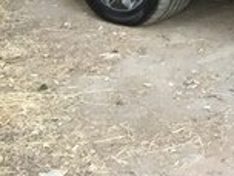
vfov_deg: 10.8
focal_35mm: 126
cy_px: -164
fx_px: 852
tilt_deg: -5.2
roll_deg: +3.1
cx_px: 506
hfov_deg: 13.0
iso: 160
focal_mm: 4.15
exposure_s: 1/33
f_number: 2.2
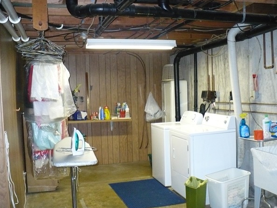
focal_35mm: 40
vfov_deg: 36.0
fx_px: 320
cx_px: 142
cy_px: 109
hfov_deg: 46.8
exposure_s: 1/30
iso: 500
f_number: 2.8
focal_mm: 6.1
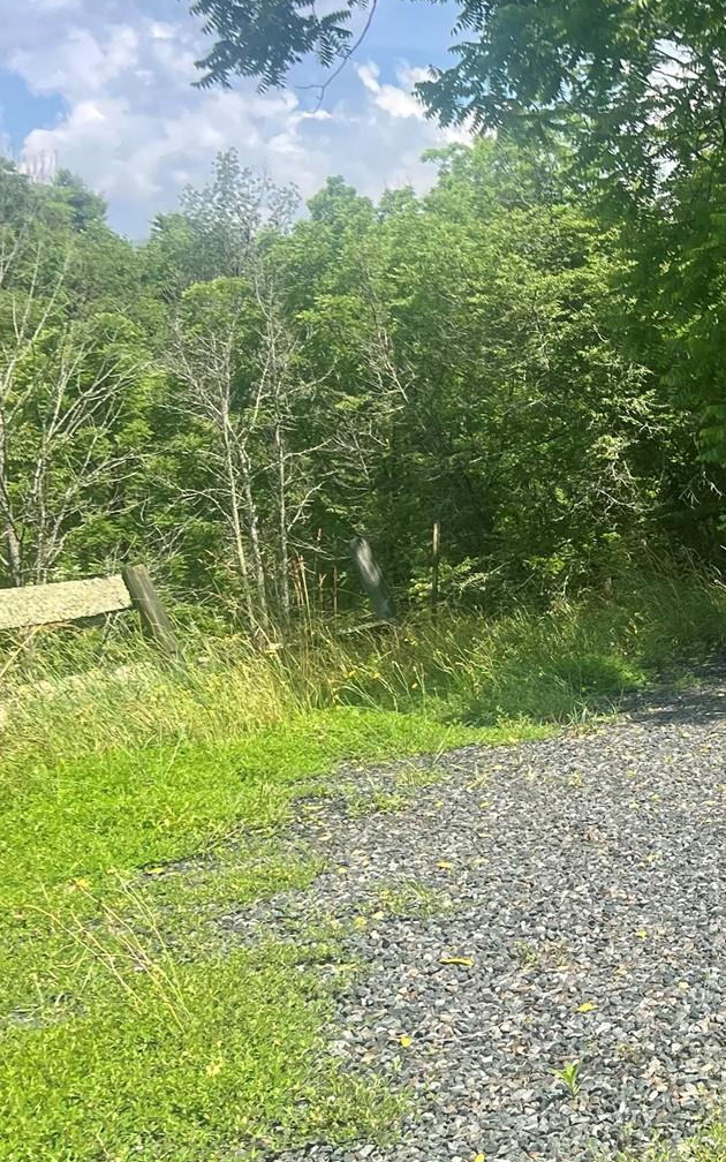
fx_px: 1773
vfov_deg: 36.3
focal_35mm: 56
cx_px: 1023
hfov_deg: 20.5
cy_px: 580
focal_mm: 5.7
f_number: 1.5
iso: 50
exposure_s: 1/2045
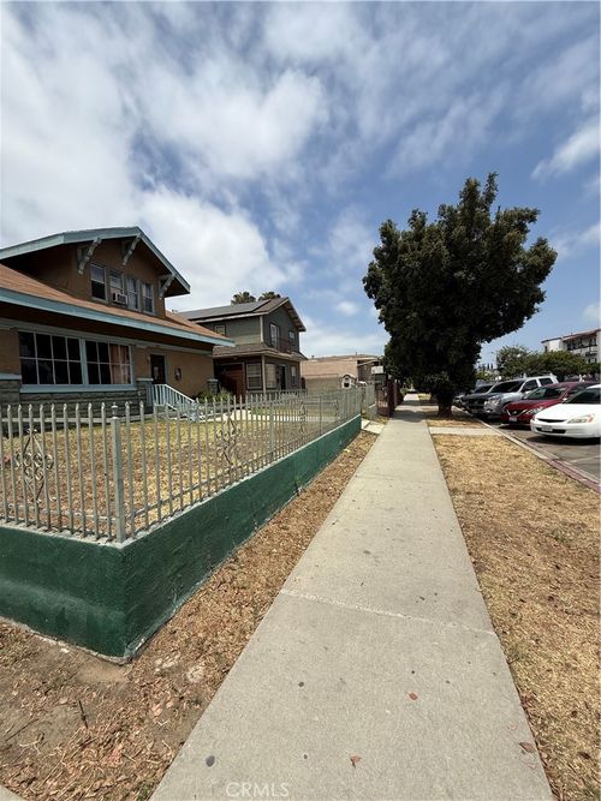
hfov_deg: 85.7
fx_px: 324
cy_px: 400
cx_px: 300
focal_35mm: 14
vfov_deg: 102.1
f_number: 2.2
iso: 50
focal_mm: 2.22
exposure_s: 1/2976
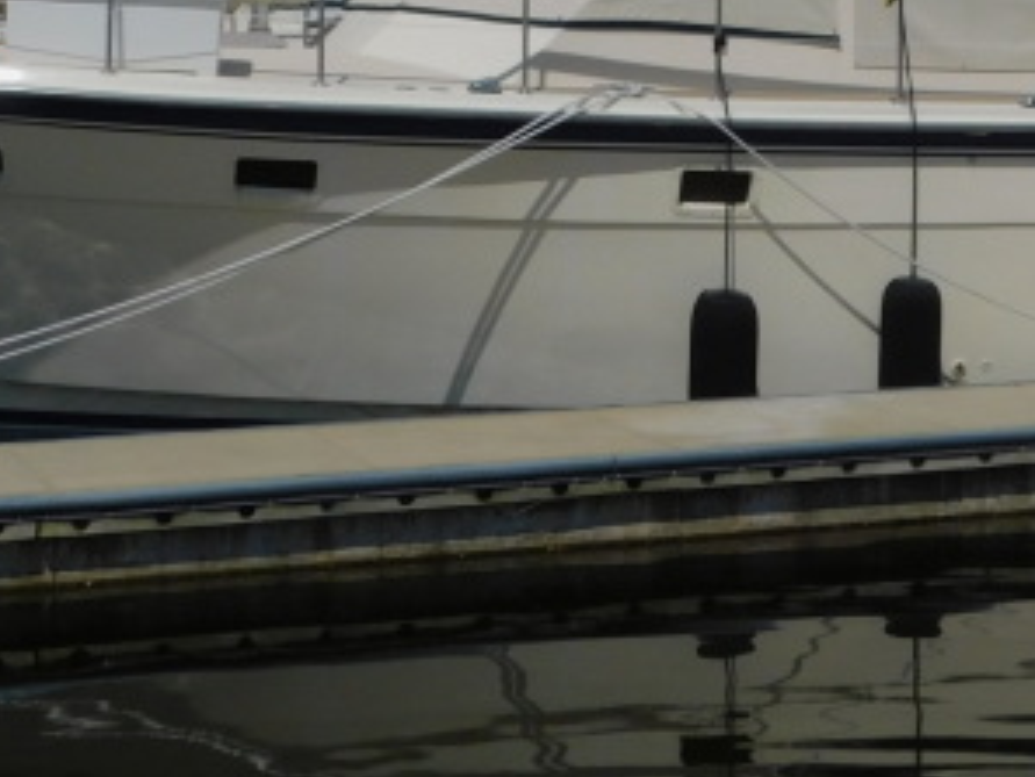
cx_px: 735
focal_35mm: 97
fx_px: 2901
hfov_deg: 20.1
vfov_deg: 14.6
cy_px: -213
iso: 125
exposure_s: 1/1250
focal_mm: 6.3
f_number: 7
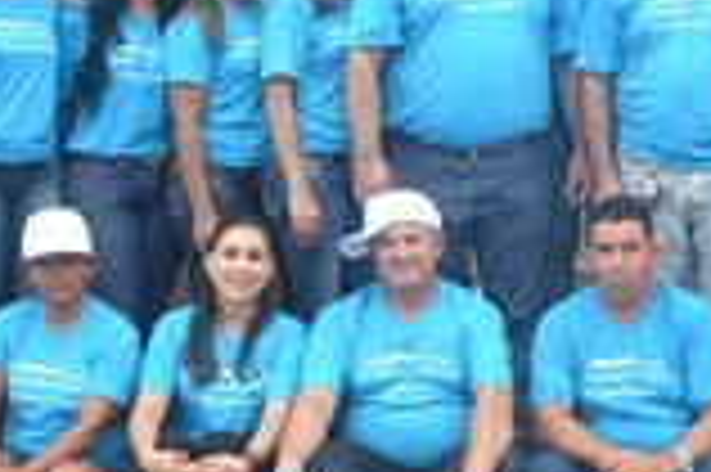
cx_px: 410
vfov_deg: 12.3
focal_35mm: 111
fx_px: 2190
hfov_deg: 18.4
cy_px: 207
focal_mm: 26
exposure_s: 1/125
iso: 400
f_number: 5.6
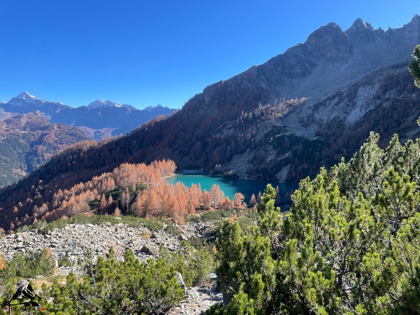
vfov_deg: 53.1
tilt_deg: -4.6
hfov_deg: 67.3
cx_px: 210
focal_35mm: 26
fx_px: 315
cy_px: 158
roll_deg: -0.3
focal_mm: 4.2
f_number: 1.6
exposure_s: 1/1319
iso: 32
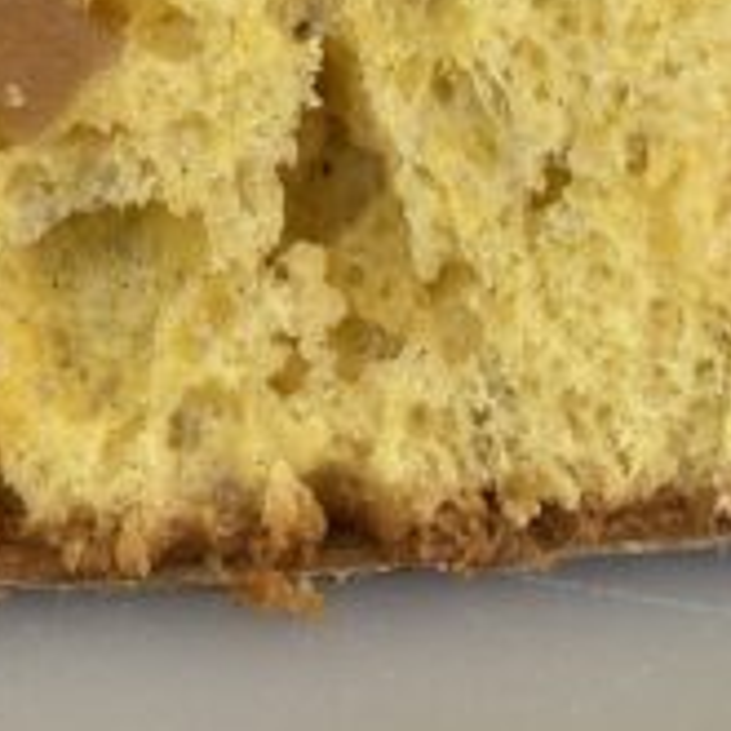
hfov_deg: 18.6
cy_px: -58
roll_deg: -3.0
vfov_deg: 18.1
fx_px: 2222
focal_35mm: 93
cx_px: 525
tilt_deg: -11.5
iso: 64
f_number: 1.8
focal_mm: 4.25
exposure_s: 1/122
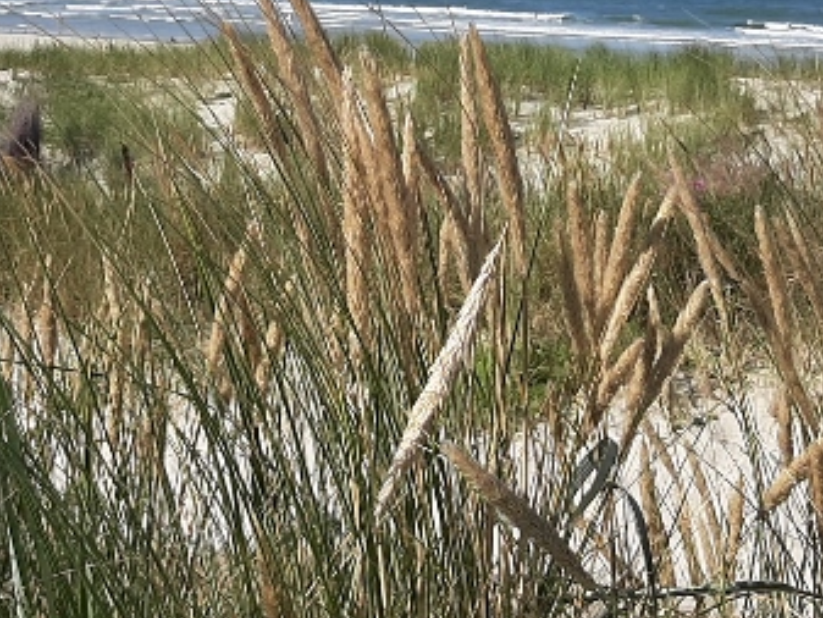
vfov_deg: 18.3
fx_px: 1879
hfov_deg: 24.6
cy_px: 20
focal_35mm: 79
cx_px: 310
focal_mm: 3.93
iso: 40
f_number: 1.7
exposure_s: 1/3175
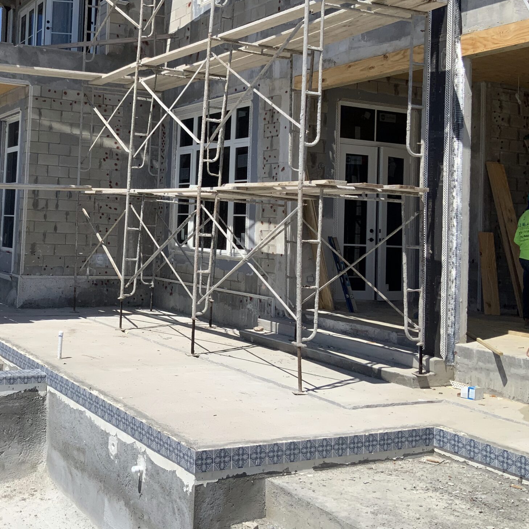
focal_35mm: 45
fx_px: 778
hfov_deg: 36.8
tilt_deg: +2.7
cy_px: 182
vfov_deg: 37.2
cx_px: 139
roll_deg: -0.8
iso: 20
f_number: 1.8
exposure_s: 1/2538
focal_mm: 3
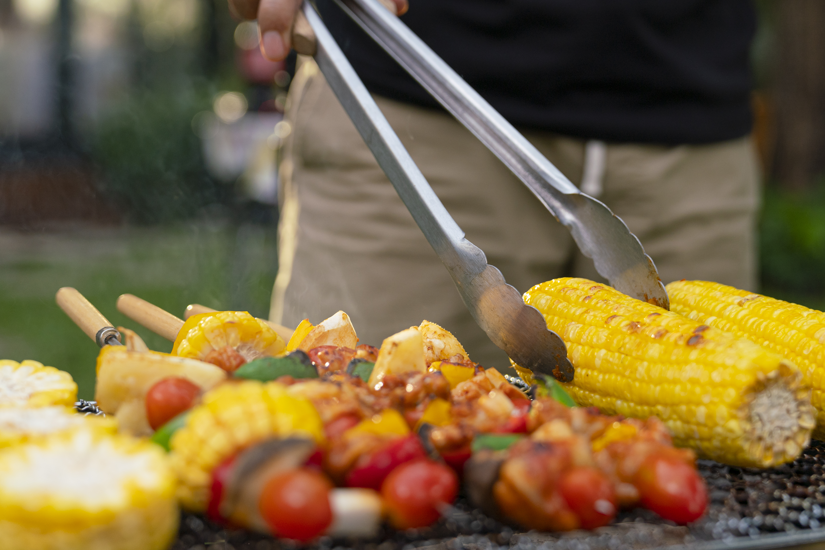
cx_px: 392
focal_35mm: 61
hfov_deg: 32.9
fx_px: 1398
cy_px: 176
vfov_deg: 22.2
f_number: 2.8
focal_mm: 44
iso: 400
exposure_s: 1/640
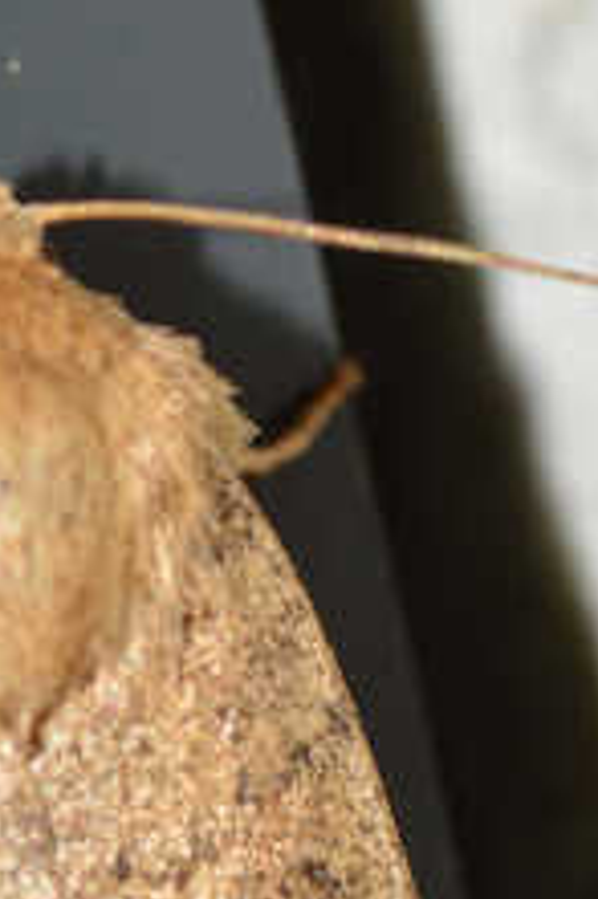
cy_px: 871
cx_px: -24
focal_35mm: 434
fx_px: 10830
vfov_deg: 4.7
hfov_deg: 3.2
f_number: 20
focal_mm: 100
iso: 100
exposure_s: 1/200
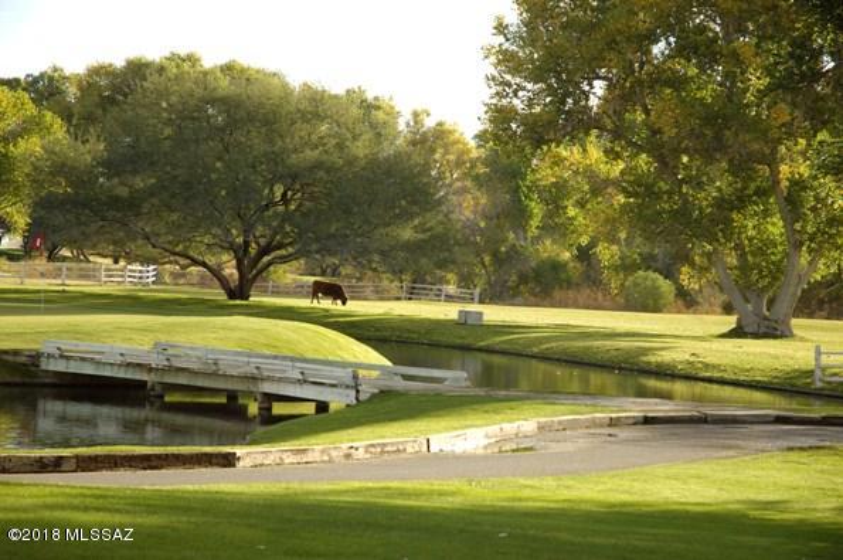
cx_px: 422
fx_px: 2455
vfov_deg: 13.0
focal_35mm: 105
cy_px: 280
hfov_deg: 19.5
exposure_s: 1/200
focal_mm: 70
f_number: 4.5
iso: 100
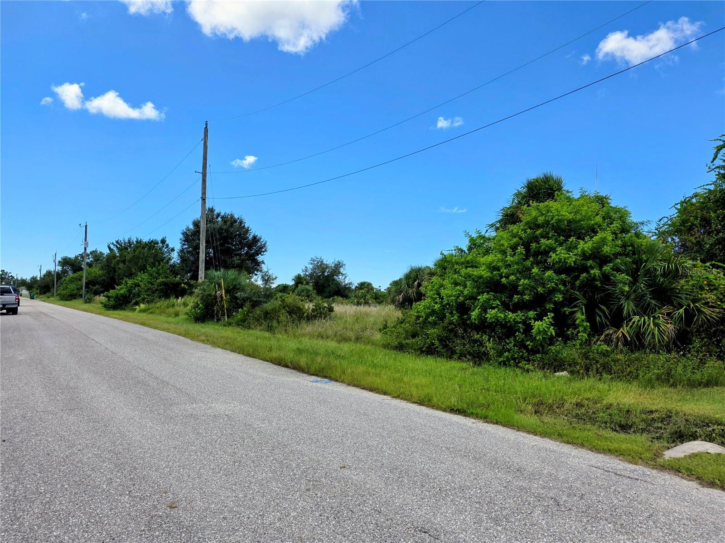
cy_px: 272
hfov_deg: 73.9
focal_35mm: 23
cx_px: 362
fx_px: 482
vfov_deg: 58.9
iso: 80
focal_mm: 6.25
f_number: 1.7
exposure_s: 1/5778
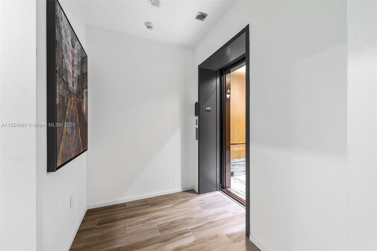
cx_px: 188
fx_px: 147
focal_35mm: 14
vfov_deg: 81.2
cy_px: 126
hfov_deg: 104.2
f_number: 6.3
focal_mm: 14
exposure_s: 1/1.25
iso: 400
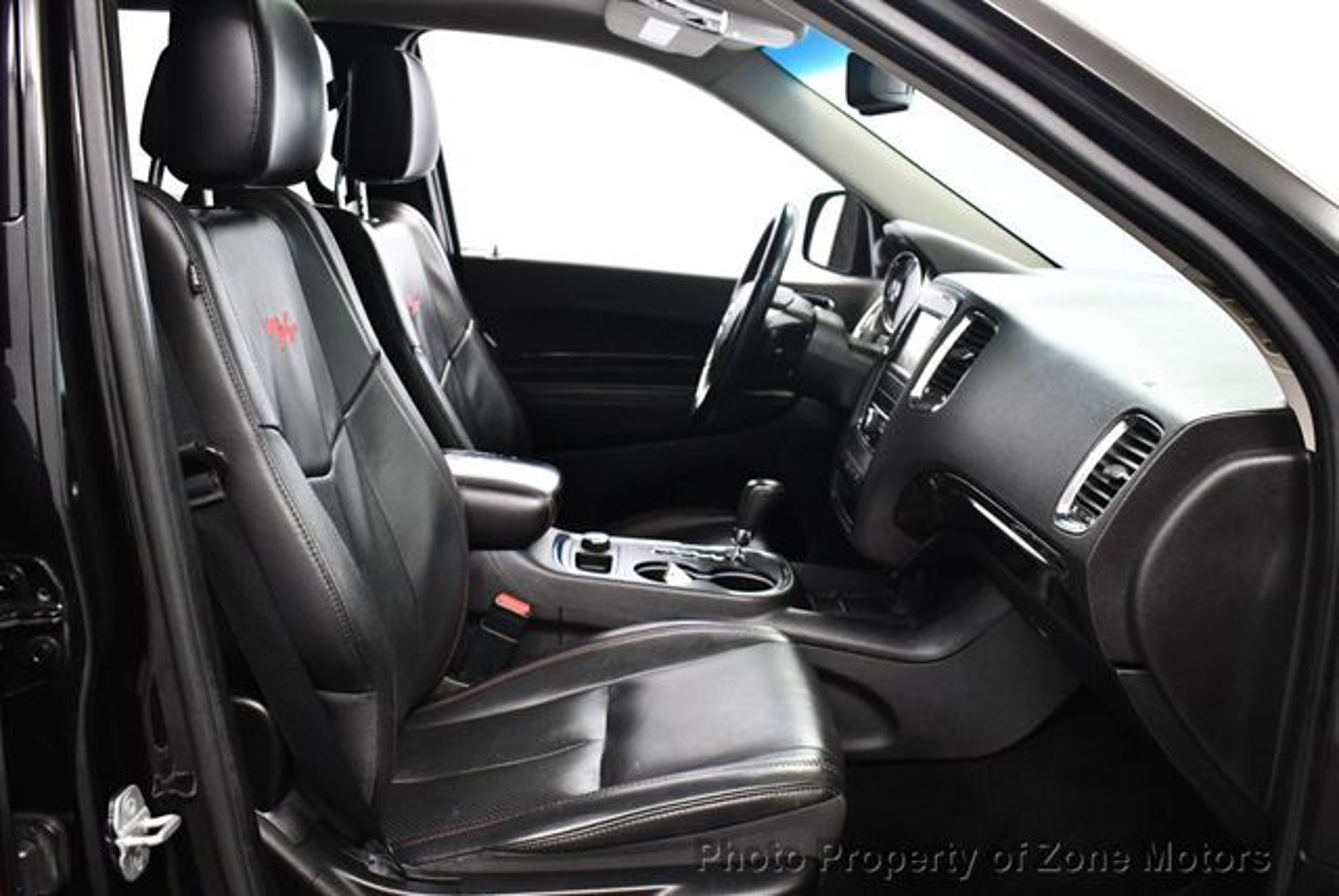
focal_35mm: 36
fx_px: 1340
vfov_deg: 36.9
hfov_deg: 53.1
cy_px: 448
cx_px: 670
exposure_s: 1/125
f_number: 3.5
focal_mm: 18
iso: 3200
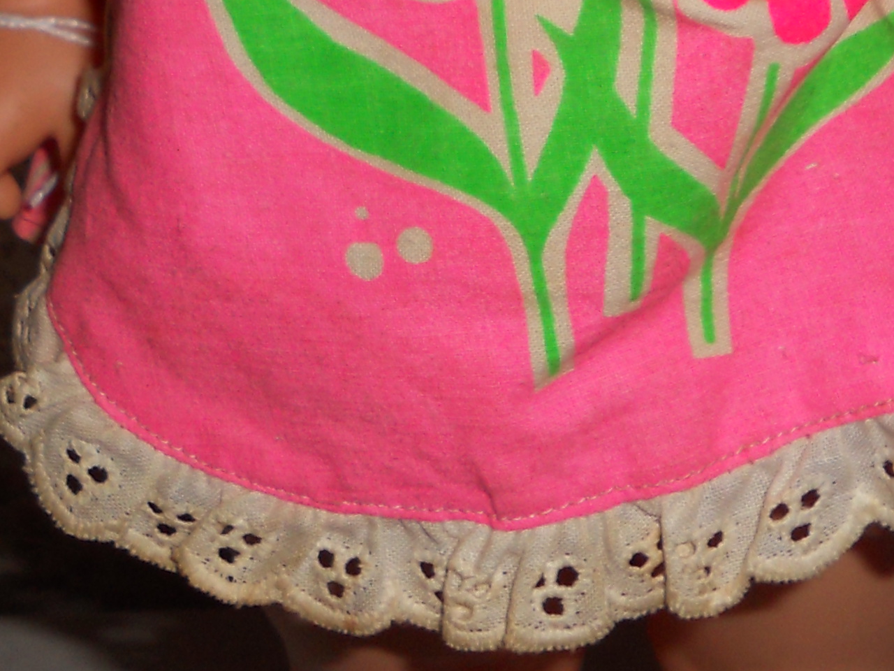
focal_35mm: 100
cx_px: 492
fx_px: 2583
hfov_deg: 19.6
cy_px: -287
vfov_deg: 14.0
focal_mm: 5.8
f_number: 8.8
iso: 80
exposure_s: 1/25
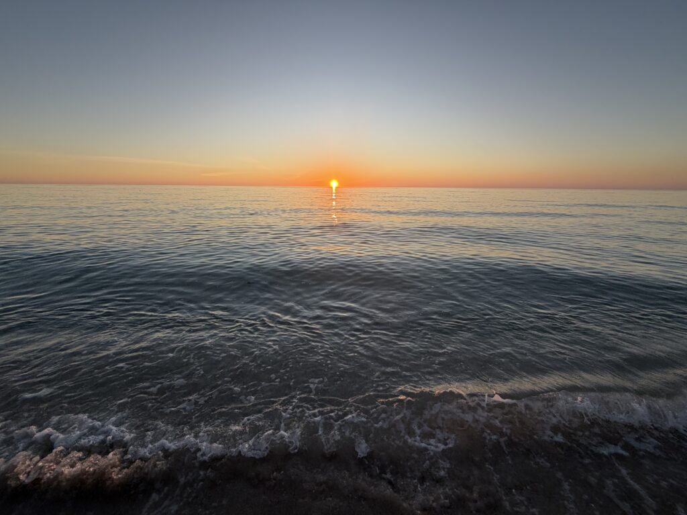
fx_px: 278
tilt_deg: -13.9
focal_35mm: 14
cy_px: 258
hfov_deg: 102.1
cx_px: 344
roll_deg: -0.2
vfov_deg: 85.7
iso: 50
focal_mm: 2.22
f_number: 2.2
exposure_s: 1/502
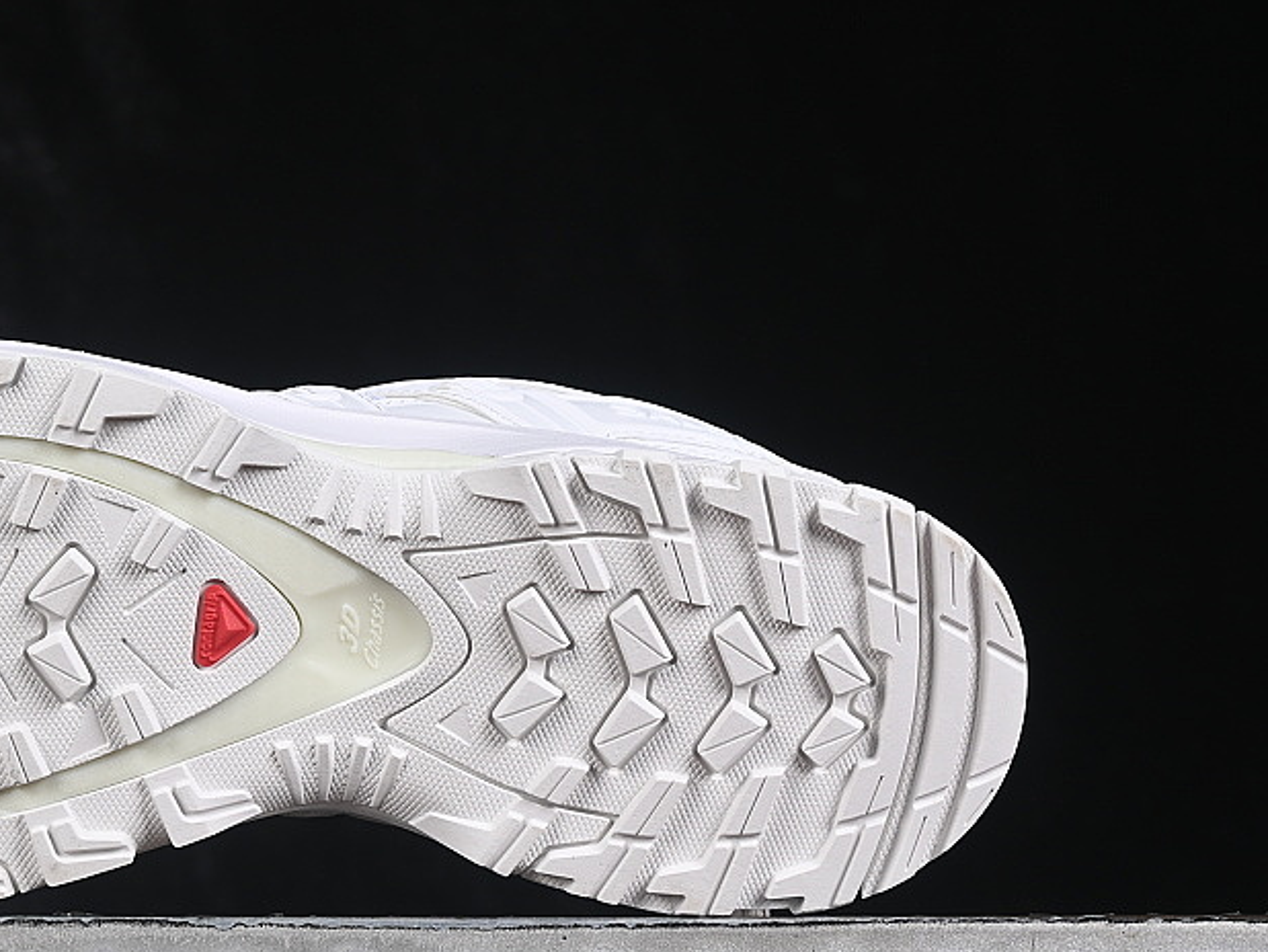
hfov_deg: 15.5
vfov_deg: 11.8
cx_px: 234
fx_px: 4617
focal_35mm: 126
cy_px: 455
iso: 160
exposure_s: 1/80
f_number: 8
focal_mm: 50
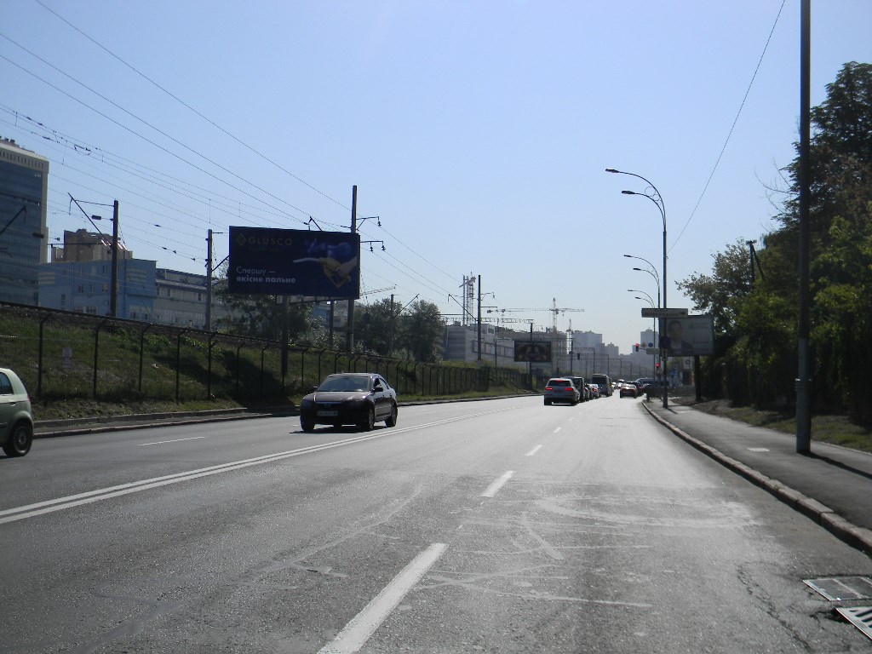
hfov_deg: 51.4
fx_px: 907
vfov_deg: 39.7
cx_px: 436
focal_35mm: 36
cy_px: 327
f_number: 7.4
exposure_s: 1/479
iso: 80
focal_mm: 6.4
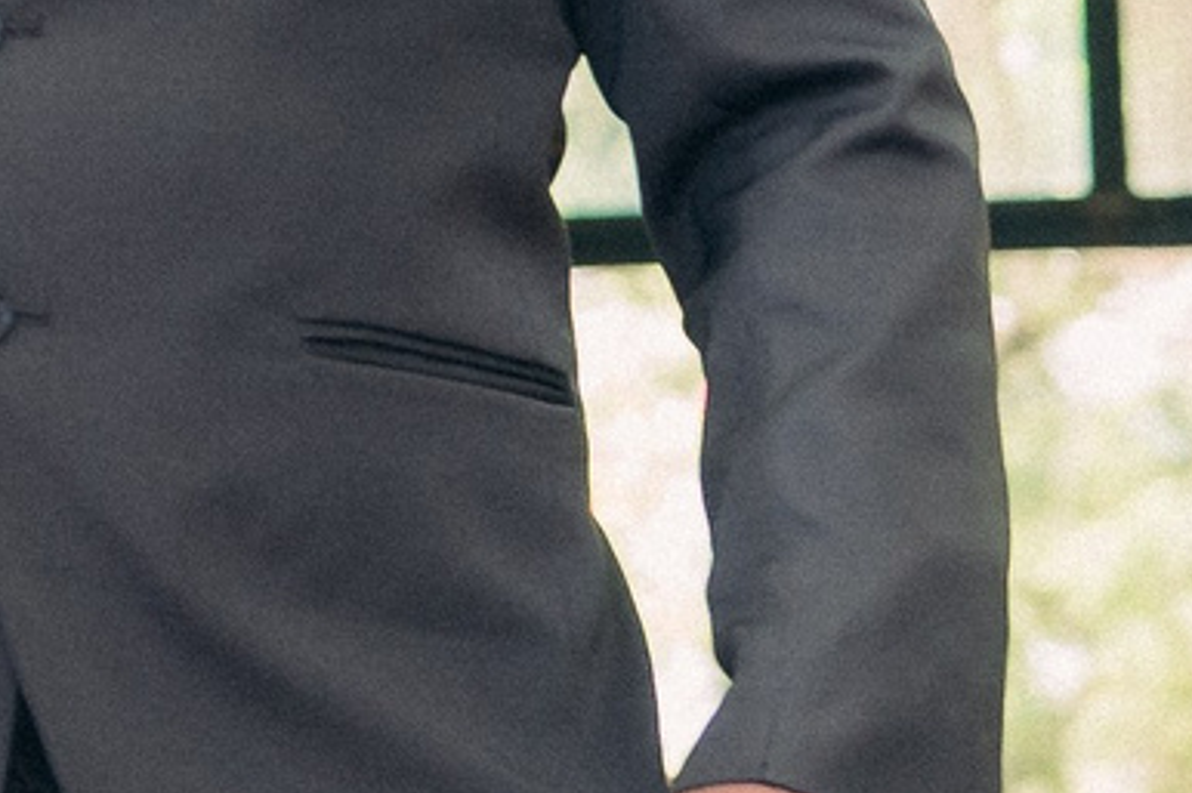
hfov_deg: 7.4
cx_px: -716
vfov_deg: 5.0
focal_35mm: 272
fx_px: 9002
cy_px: -245
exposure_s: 1/320
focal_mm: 41
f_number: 2.8
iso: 500
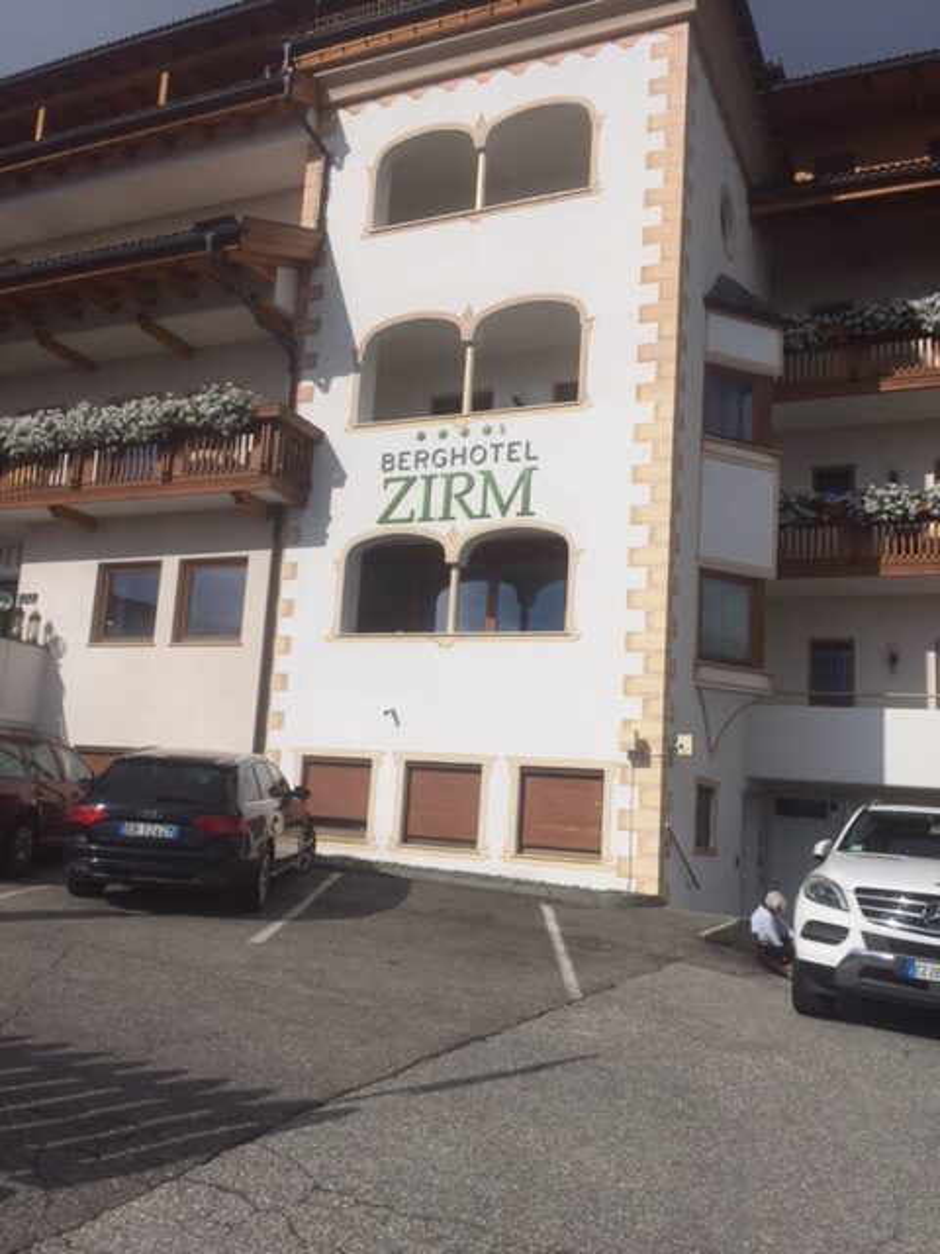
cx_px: 470
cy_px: 627
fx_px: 1050
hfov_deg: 48.2
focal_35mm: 29
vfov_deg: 61.7
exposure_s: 1/9901
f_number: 2.2
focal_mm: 4.15
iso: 32
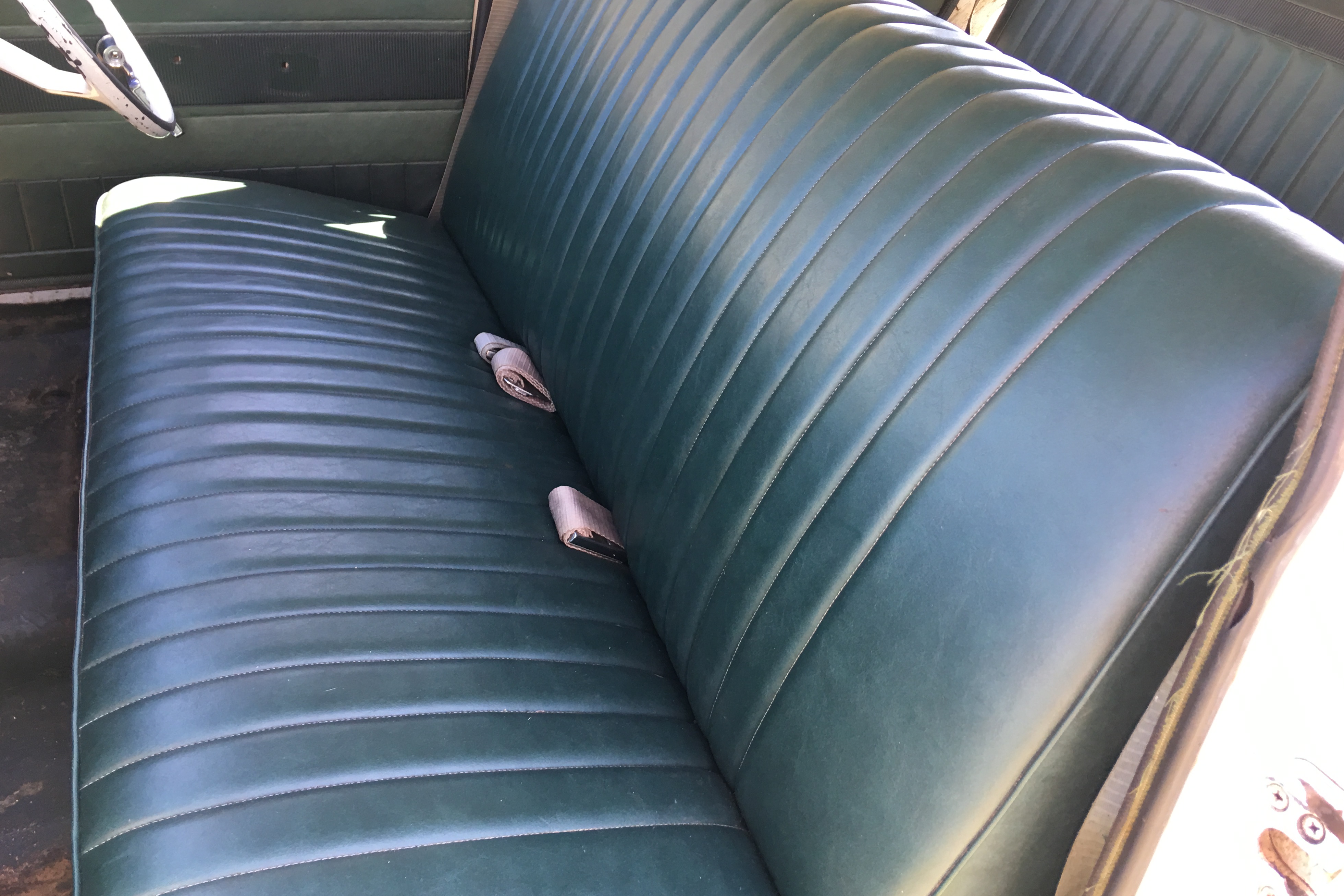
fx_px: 1157
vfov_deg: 42.3
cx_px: 669
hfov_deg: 60.3
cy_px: 429
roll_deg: -4.1
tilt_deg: -26.2
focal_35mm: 31
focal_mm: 4.15
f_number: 2.2
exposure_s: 1/33
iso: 25
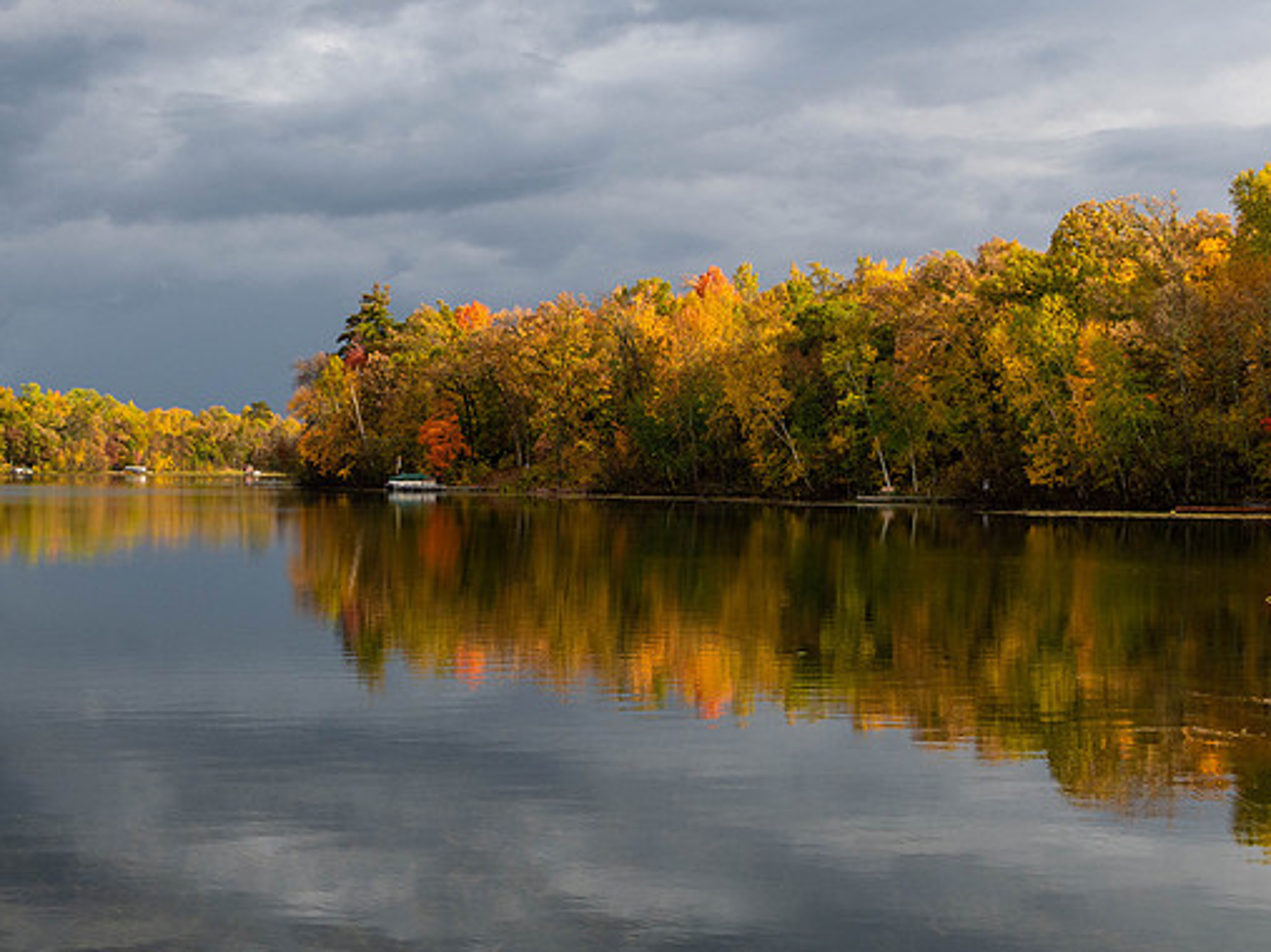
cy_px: 432
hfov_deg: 31.9
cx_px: 269
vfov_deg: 24.8
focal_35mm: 59
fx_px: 2166
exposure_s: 1/250
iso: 200
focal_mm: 24
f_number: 8
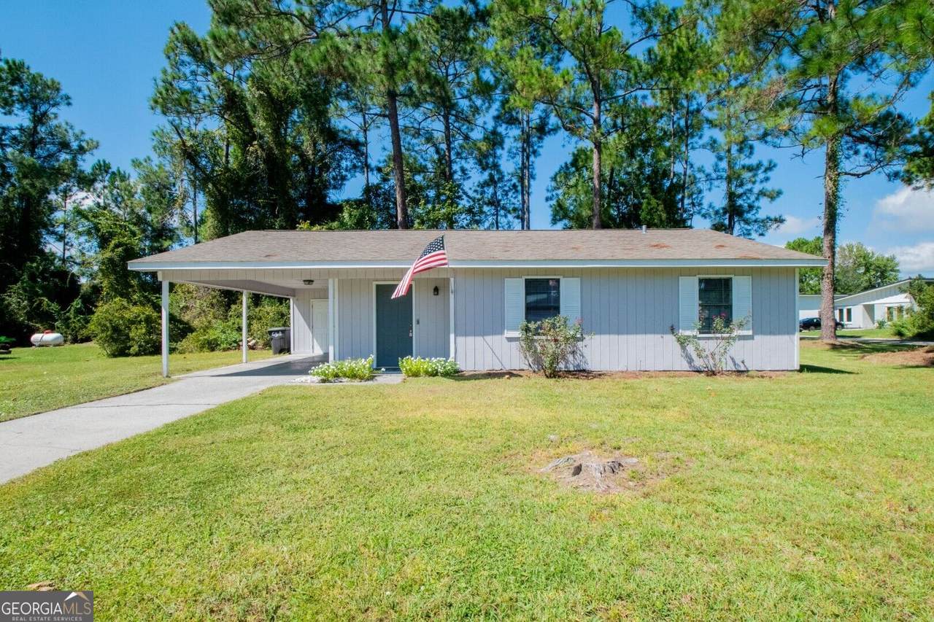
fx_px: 425
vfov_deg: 72.4
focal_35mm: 16
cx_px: 471
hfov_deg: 95.4
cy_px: 323
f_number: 13
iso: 1250
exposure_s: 1/640
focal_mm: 10
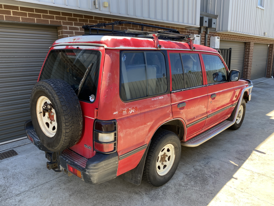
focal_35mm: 26
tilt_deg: -13.1
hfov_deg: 67.3
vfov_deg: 53.1
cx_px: 137
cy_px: 103
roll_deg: +0.9
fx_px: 206
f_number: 1.8
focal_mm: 4.25
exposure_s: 1/300
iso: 32
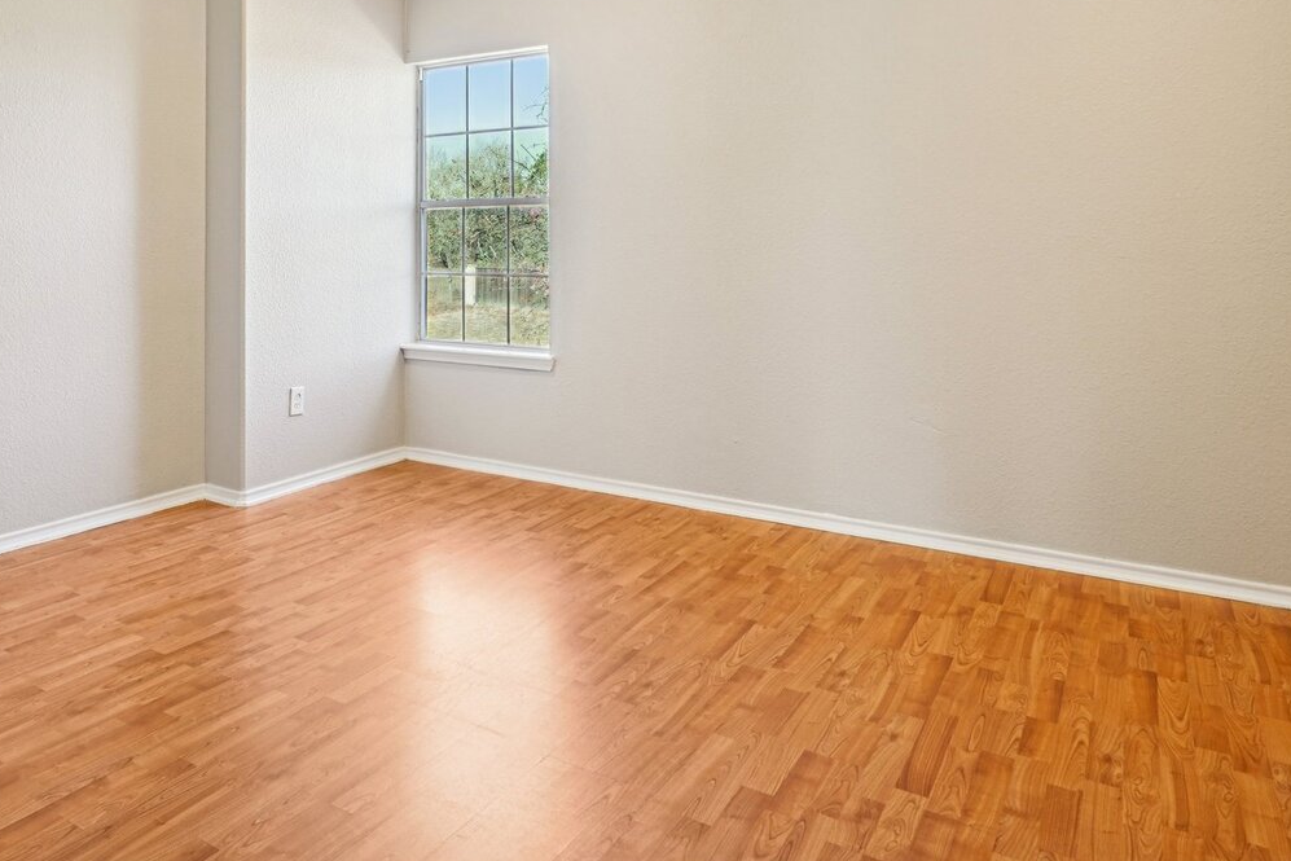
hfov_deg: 67.0
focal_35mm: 27
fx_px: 962
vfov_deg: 46.9
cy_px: 245
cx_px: 511
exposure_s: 1/25
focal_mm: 16.5
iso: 400
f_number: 8
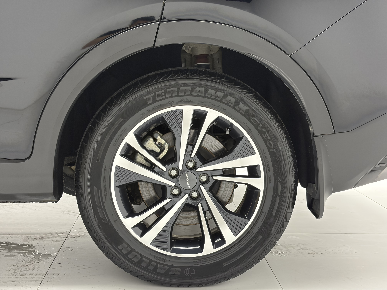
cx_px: 194
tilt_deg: -6.5
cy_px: 145
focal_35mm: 52
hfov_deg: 36.8
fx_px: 581
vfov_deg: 28.0
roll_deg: -0.2
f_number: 1.6
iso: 50
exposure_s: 1/50
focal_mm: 5.96
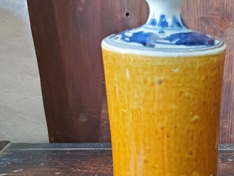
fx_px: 392
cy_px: 113
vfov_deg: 25.2
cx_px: 247
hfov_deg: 30.3
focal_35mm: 58
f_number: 1.5
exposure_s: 1/40
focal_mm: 4.3
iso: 250
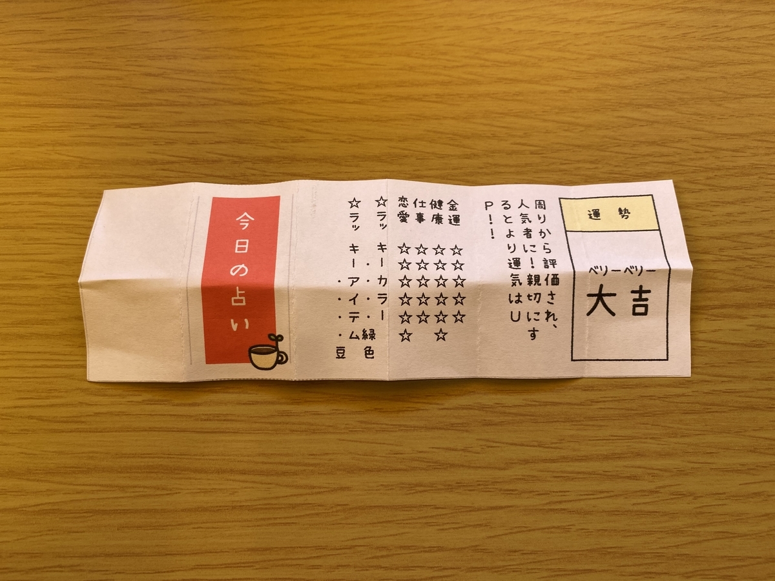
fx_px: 582
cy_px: 290
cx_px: 388
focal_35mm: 26
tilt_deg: -78.0
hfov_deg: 67.3
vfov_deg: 53.1
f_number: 1.8
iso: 40
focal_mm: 4.25
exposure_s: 1/122
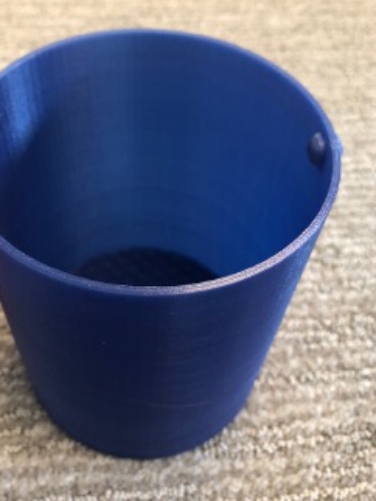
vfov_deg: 51.3
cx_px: 166
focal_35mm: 36
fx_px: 521
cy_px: 229
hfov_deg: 39.6
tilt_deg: -50.4
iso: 40
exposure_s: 1/15
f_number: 1.8
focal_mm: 3.99
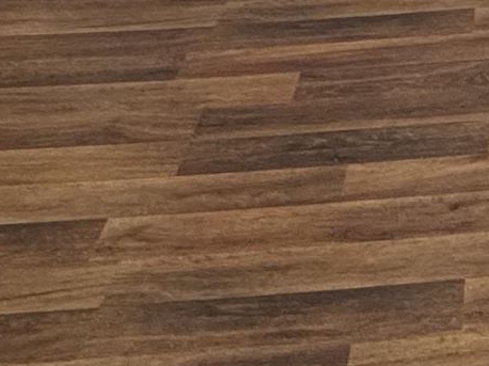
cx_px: 586
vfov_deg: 13.0
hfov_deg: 19.6
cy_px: -427
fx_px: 1327
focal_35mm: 94
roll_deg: +2.4
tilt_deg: -10.8
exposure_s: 1/60
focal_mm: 2.22
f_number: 2.2
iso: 400
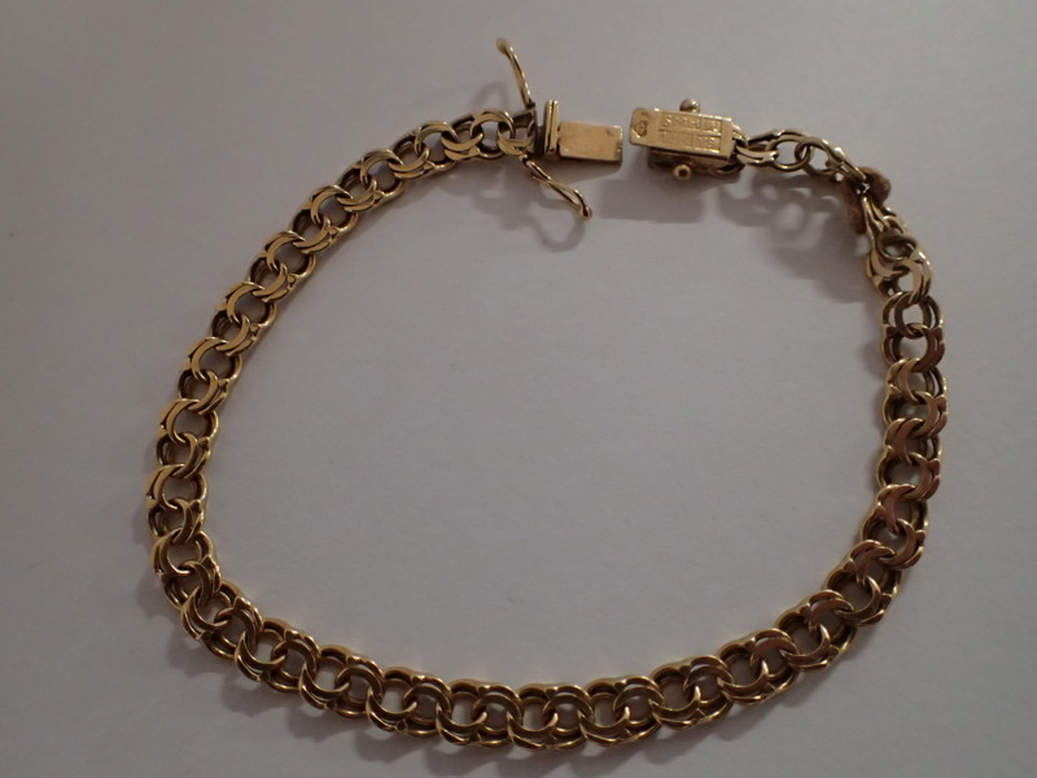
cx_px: 518
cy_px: 389
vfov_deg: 46.8
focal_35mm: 30
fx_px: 899
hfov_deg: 60.0
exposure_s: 1/60
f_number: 2.3
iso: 800
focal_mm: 5.5
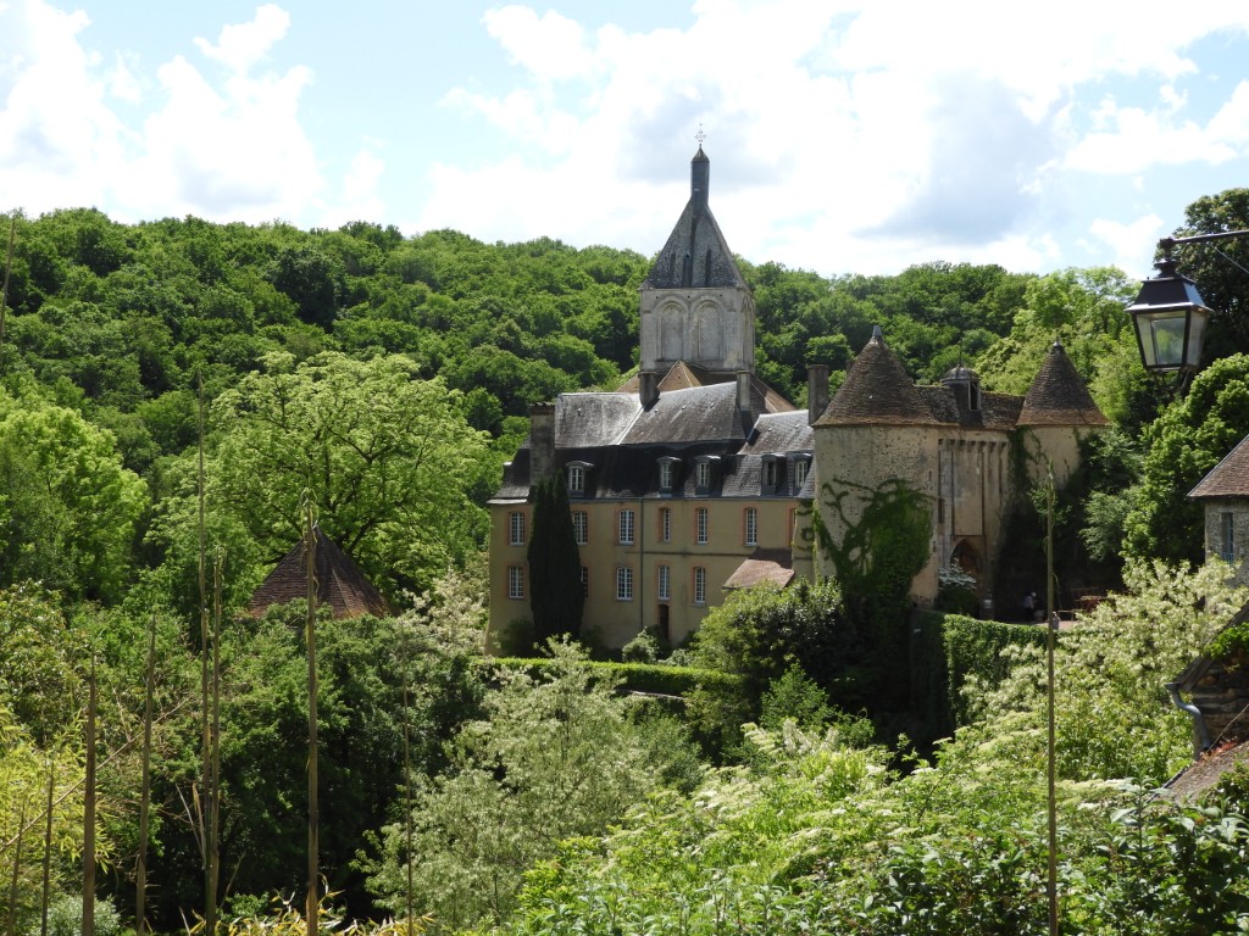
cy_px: 468
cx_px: 624
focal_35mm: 50
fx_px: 1804
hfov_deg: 38.2
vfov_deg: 29.1
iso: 100
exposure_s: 1/640
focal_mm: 9
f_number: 4
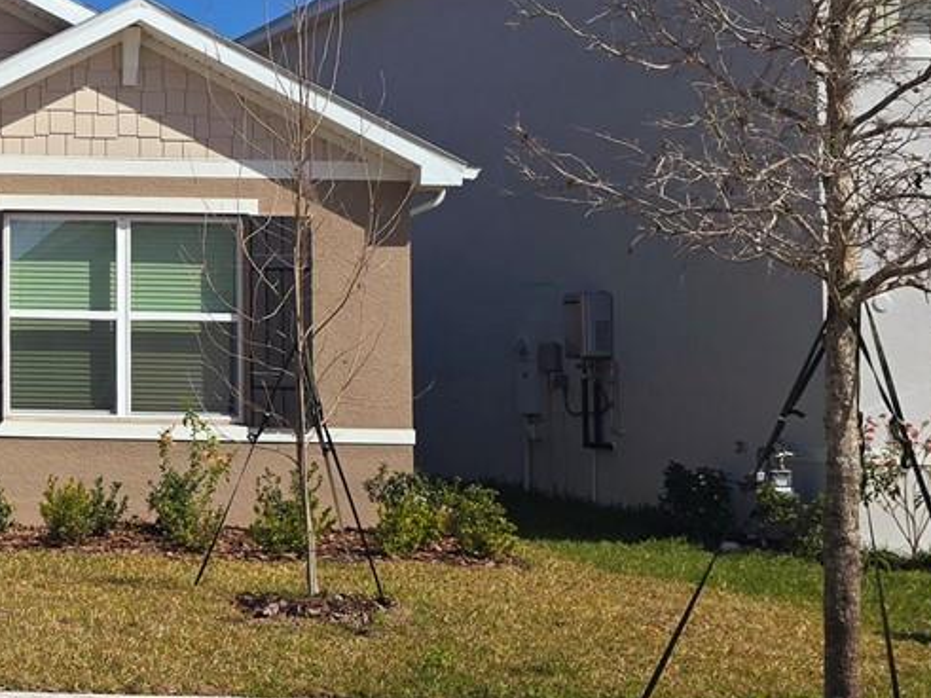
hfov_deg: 22.2
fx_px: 2017
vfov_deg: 19.5
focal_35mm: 75
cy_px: 213
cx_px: -406
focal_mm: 6.3
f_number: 1.7
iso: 12
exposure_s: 1/2000
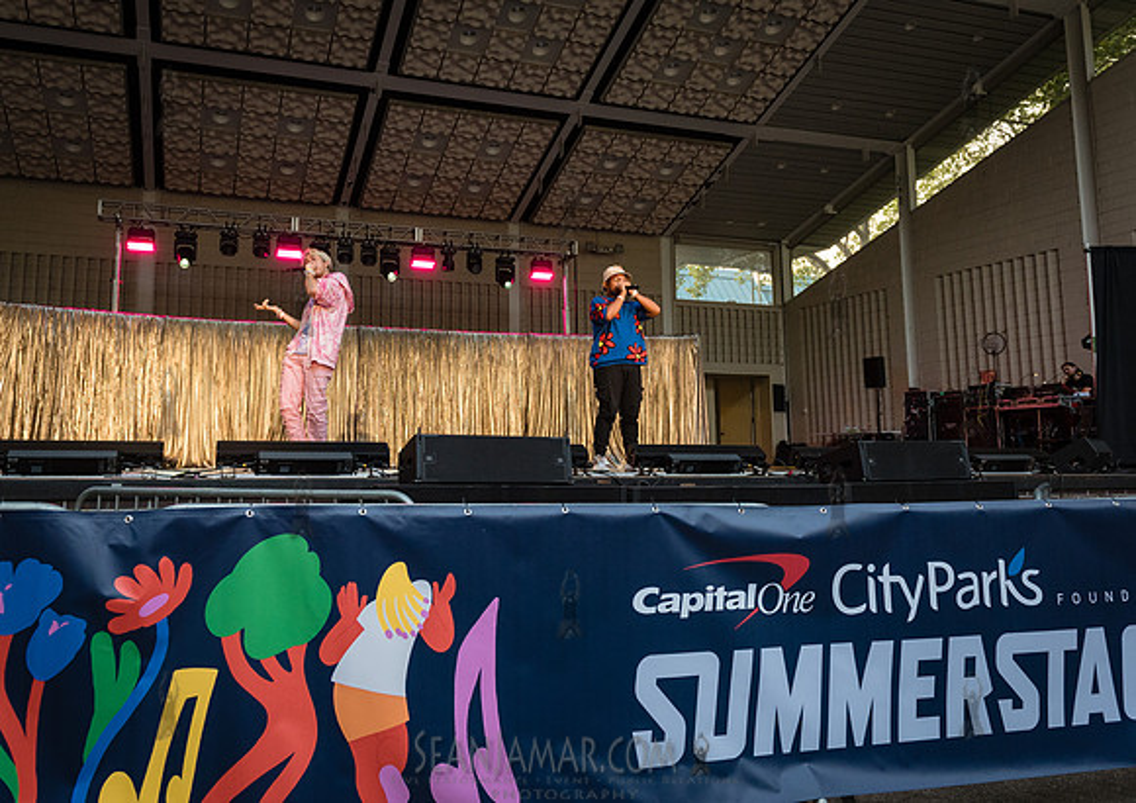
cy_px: 356
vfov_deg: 47.9
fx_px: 903
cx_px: 506
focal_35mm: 28
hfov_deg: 64.2
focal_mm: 24
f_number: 4
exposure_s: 1/320
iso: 2000
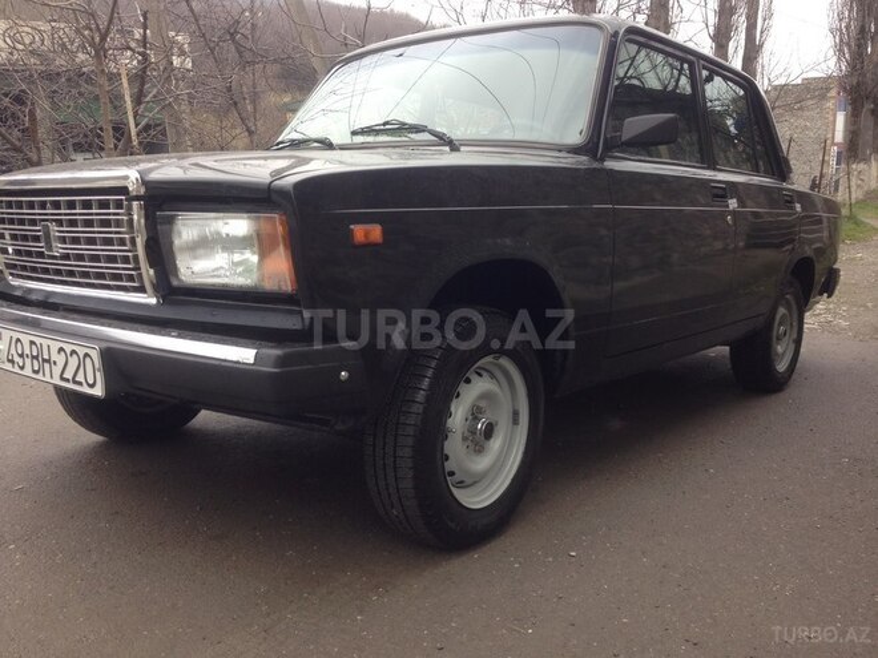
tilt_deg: -6.8
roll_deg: +1.8
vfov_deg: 42.9
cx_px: 439
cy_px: 329
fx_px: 837
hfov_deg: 55.4
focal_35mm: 33
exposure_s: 1/139
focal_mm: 4.12
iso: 50
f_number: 2.4
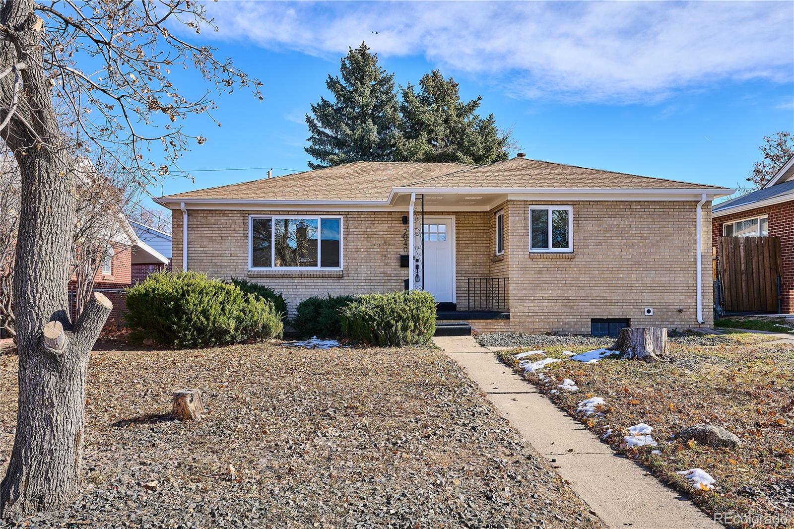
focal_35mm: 30
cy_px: 264
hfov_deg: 61.9
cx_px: 397
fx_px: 661
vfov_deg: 43.6
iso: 400
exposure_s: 1/400
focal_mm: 30
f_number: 10
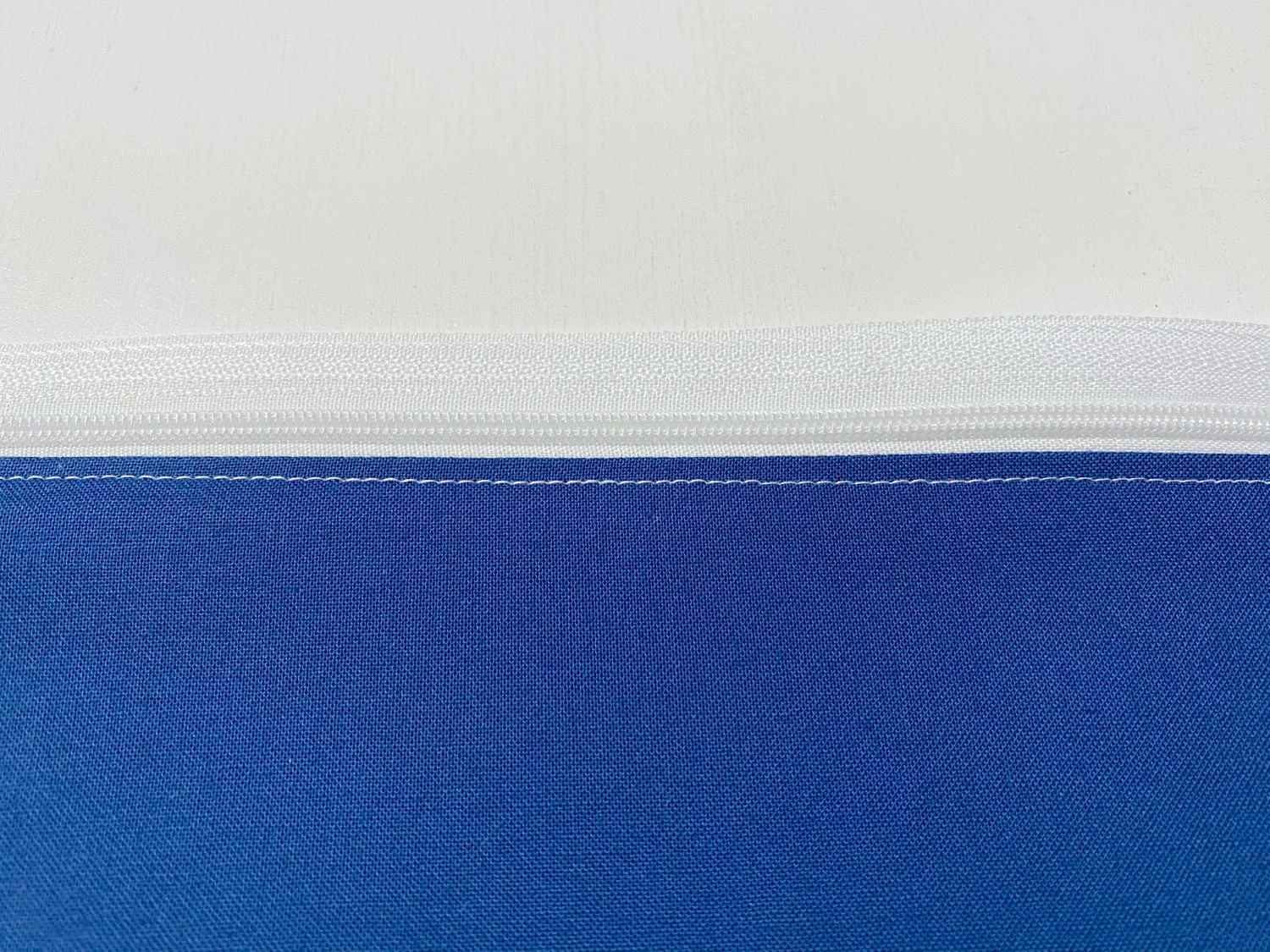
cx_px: 635
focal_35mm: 26
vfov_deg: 53.1
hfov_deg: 67.3
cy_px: 476
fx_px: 954
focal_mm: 4.2
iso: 125
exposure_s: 1/50
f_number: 1.8
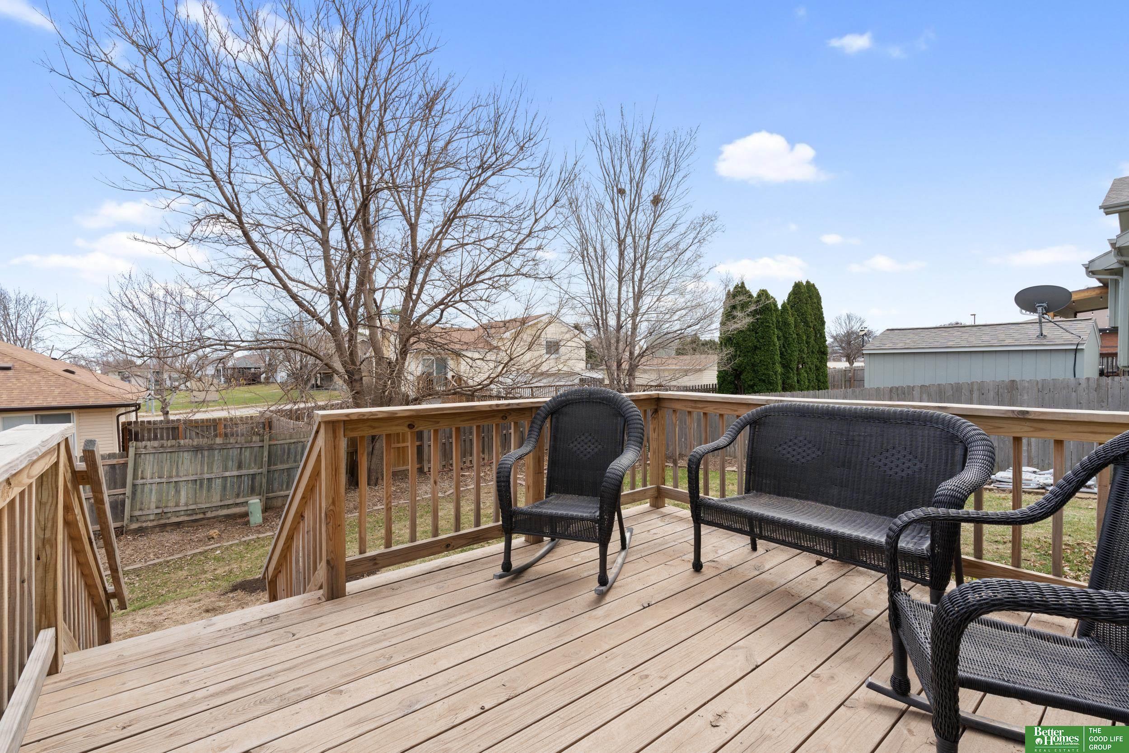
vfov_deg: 72.1
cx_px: 564
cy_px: 376
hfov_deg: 95.0
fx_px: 517
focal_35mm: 16
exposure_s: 1/250
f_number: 9
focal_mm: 16.5
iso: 400
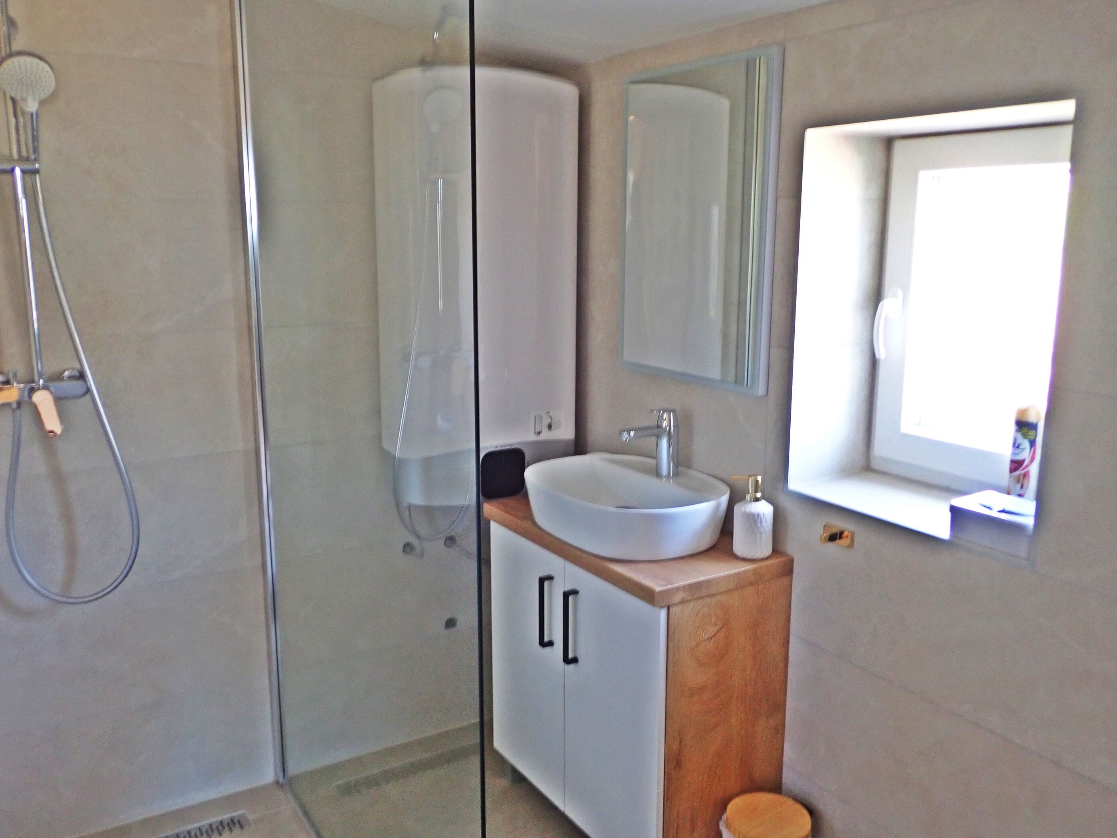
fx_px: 968
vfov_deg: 46.8
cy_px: 419
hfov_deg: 60.0
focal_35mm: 30
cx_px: 558
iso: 250
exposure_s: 1/30
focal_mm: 5.5
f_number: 2.3
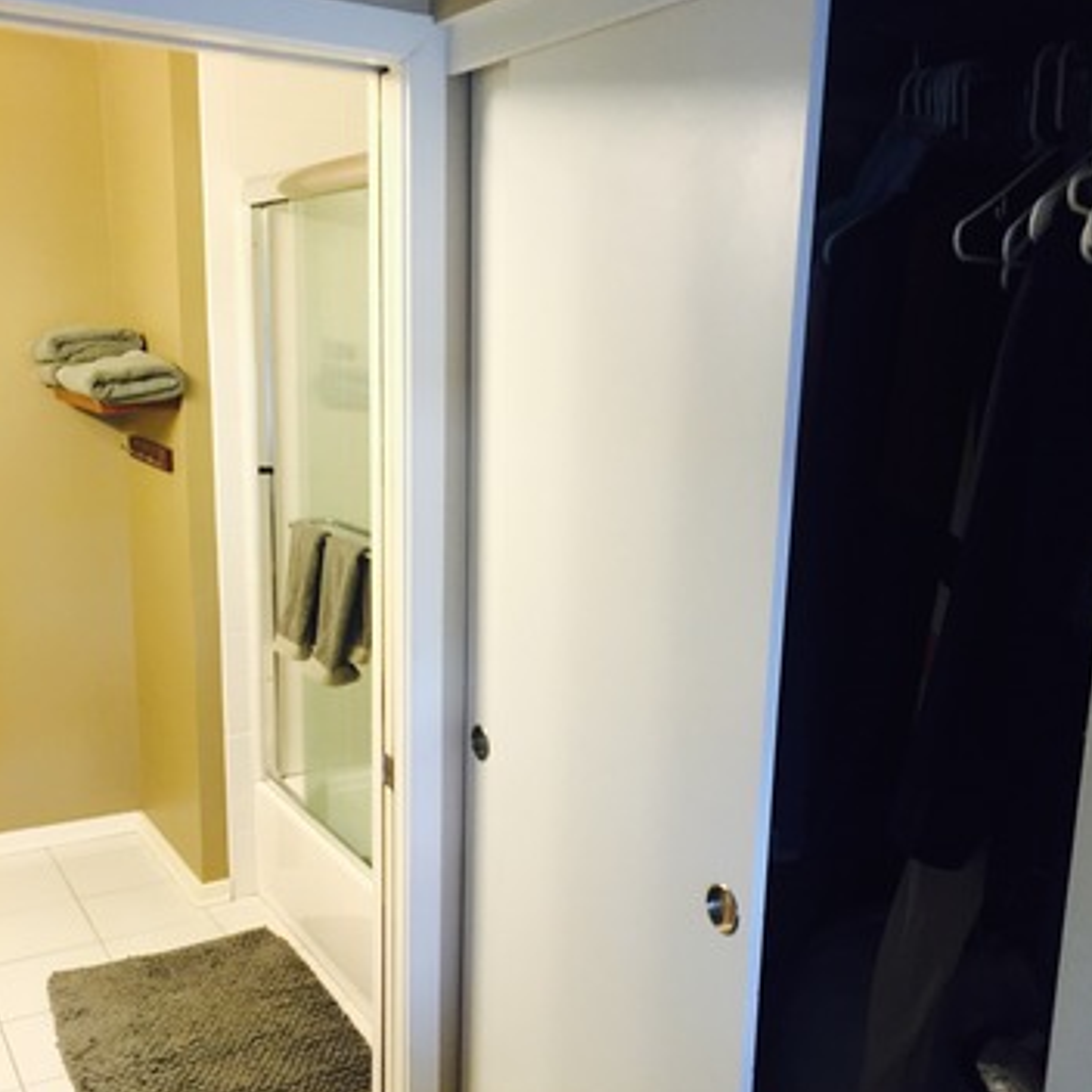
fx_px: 1249
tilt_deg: -13.8
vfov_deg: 47.0
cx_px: 549
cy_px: 636
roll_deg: -1.8
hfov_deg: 47.2
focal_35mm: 35
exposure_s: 1/30
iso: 125
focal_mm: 4.15
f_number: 2.2
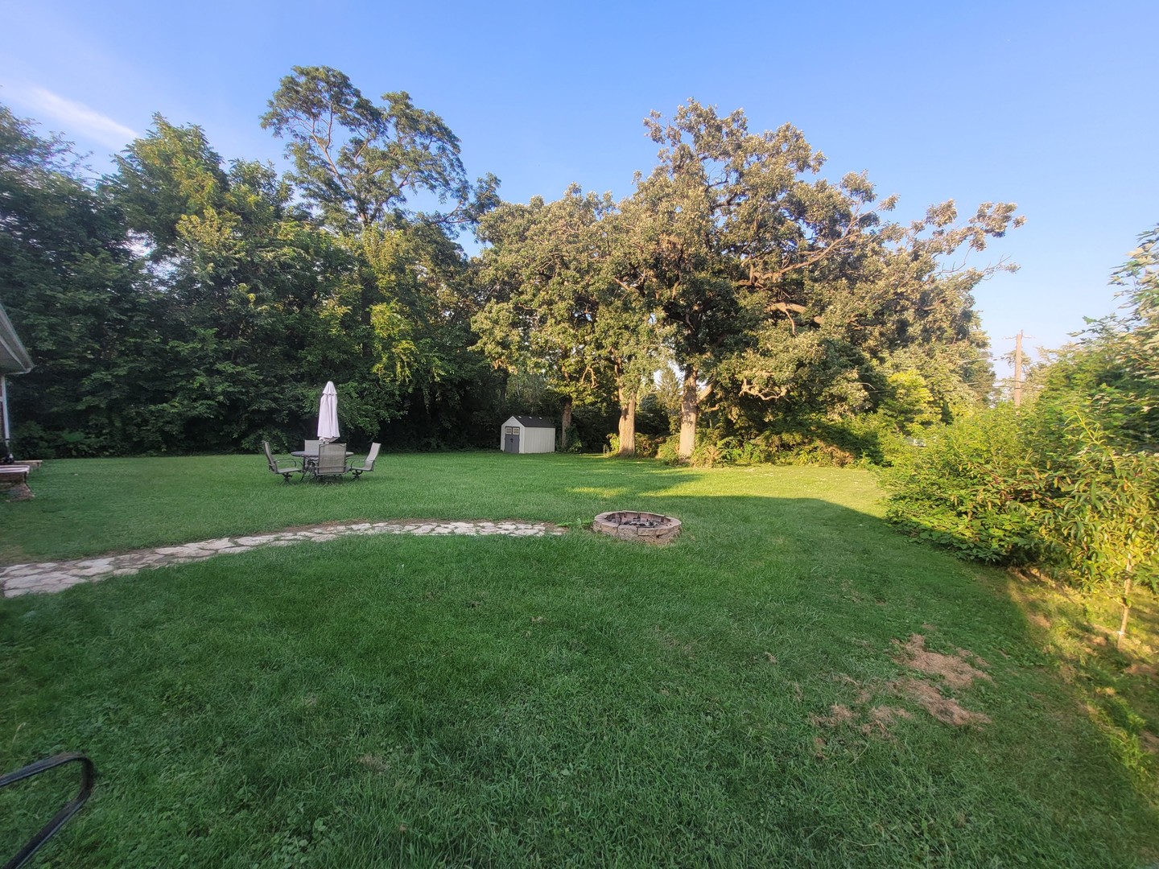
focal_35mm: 13
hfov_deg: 106.2
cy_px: 434
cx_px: 580
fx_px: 435
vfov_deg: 89.9
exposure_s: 1/347
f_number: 2.2
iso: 40
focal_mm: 1.74
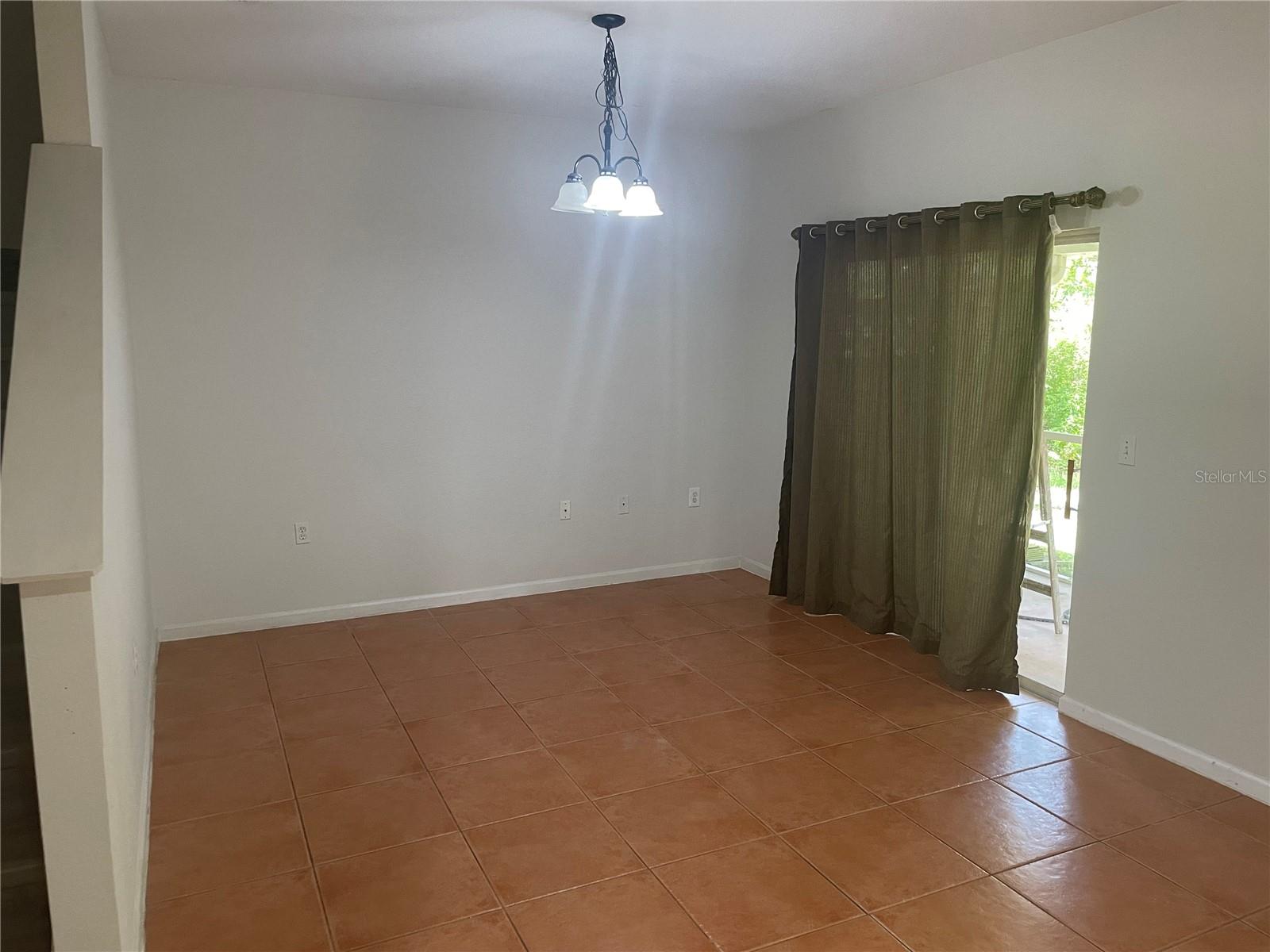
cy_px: 476
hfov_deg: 67.3
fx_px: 954
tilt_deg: -9.1
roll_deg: +0.8
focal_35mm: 26
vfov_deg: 53.1
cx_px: 635
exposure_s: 1/60
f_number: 1.6
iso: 250
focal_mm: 4.2
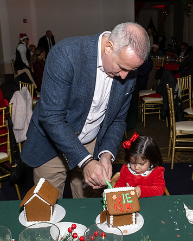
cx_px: 110
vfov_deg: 42.0
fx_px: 314
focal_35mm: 44
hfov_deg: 34.1
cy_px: 111
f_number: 8
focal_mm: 18
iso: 800
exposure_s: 1/250
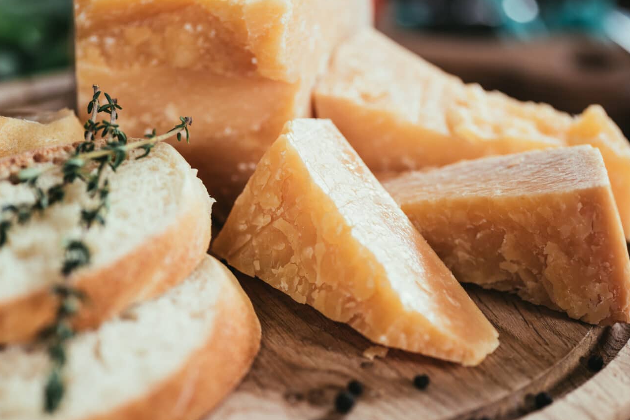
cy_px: 220
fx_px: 2013
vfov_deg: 11.9
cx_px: 331
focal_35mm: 115
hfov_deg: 17.8
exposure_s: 1/160
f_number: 5
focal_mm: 105
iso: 64
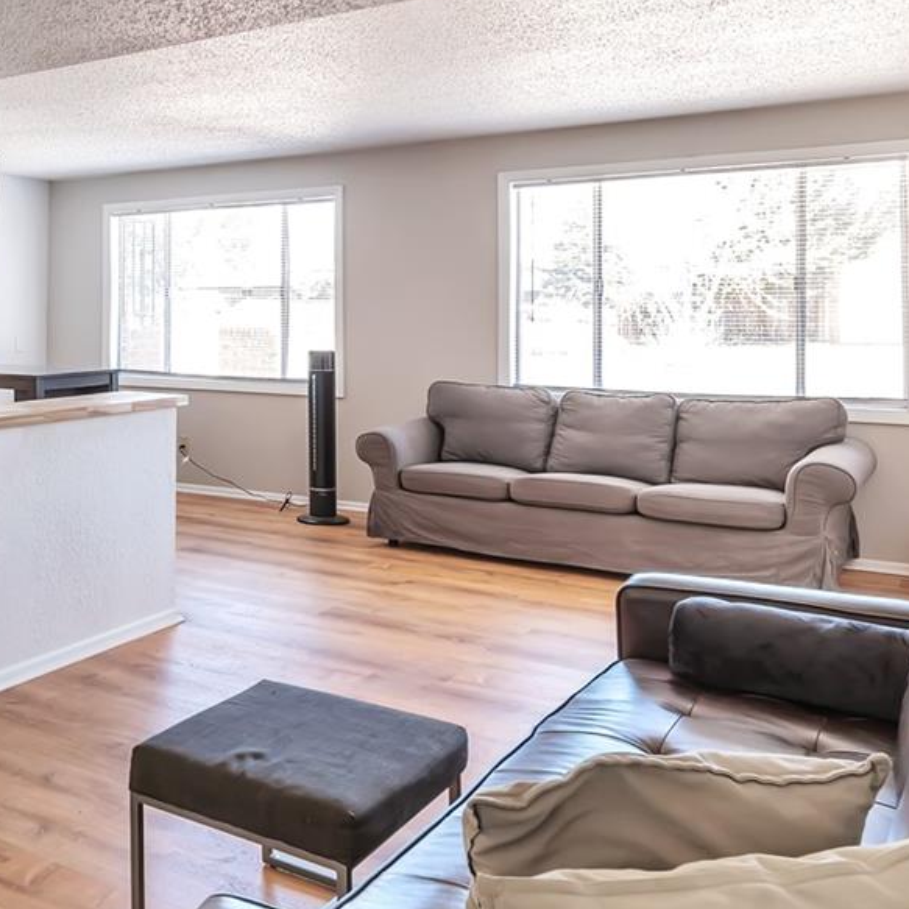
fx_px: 1040
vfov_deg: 46.7
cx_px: 56
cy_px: 332
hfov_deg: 42.4
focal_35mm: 35
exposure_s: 1/5
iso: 100
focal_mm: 10
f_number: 9
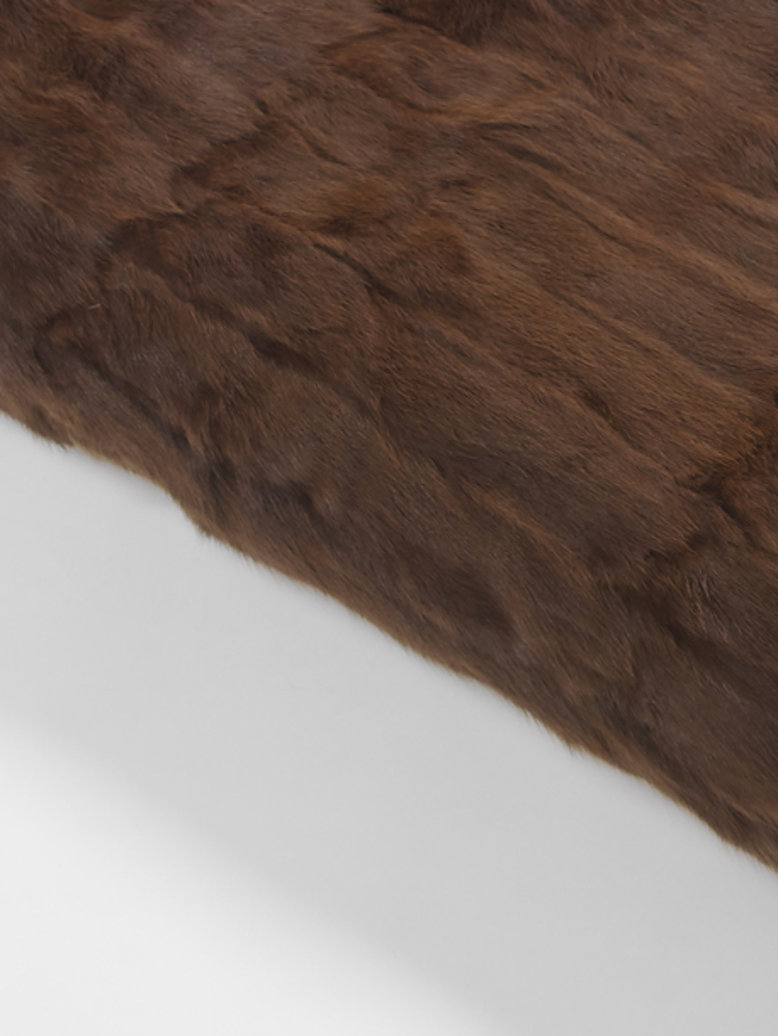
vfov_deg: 14.4
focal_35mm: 134
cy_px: -41
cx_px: 442
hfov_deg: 11.1
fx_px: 4013
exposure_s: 1/60
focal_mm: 34
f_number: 8
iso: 100
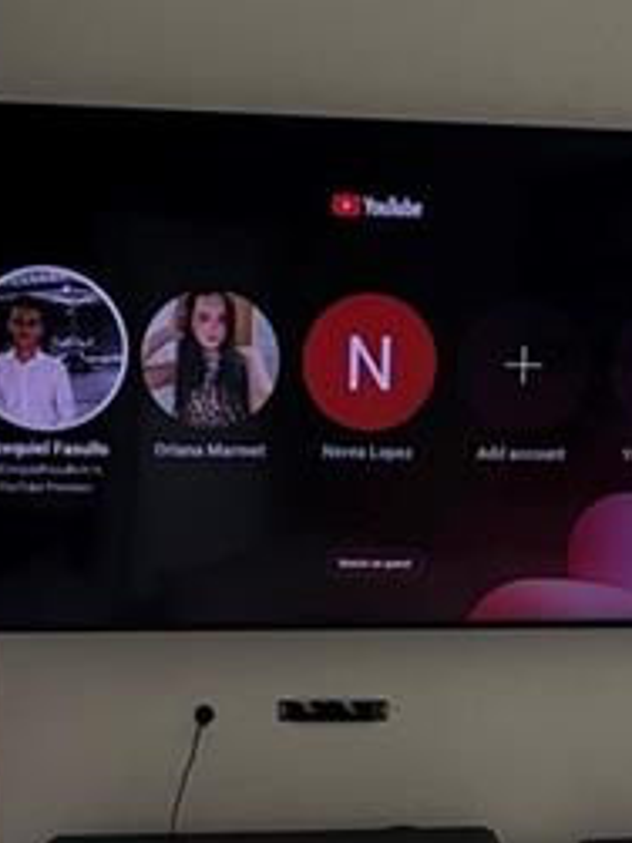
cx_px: 333
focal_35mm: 67
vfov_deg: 28.6
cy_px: 615
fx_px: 1632
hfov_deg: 21.9
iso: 64
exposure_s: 1/120
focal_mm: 2.22
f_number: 2.2
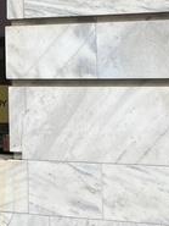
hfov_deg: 14.5
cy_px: -2
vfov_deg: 19.6
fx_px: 631
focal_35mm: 97
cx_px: -58
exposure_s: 1/254
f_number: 1.8
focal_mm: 3.99
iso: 32
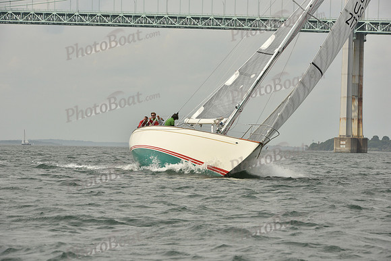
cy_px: 130
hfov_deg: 11.7
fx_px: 1901
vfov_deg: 7.9
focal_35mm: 175
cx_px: 196
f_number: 13
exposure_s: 1/1000
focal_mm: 175
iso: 400
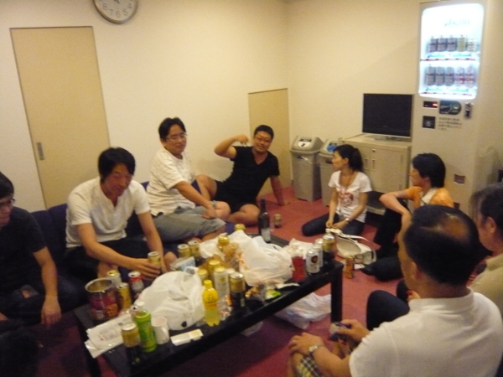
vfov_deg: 49.7
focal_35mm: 28
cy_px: 188
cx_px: 252
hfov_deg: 63.4
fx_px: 407
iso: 800
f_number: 2.8
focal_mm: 4.6
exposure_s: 1/20
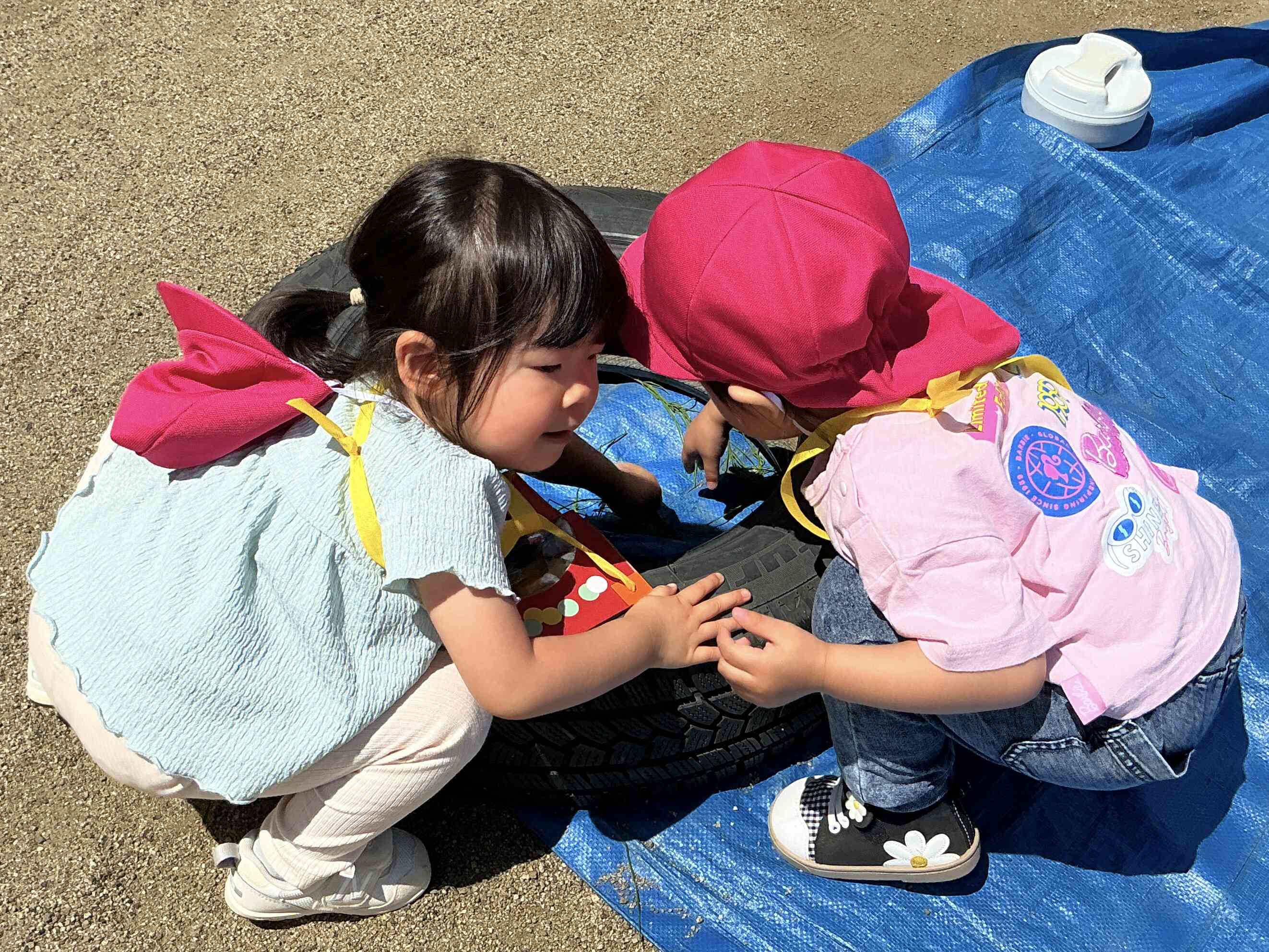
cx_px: 634
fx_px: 1063
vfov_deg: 48.2
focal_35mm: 29
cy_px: 476
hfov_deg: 61.7
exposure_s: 1/3788
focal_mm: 3
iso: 25
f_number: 1.8
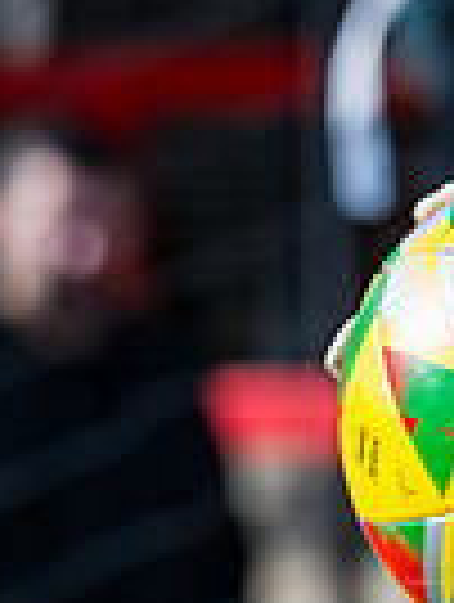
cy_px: 275
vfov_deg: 2.6
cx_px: 1270
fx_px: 13091
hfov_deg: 2.0
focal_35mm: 751
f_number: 4
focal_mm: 135
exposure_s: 1/2000
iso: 400
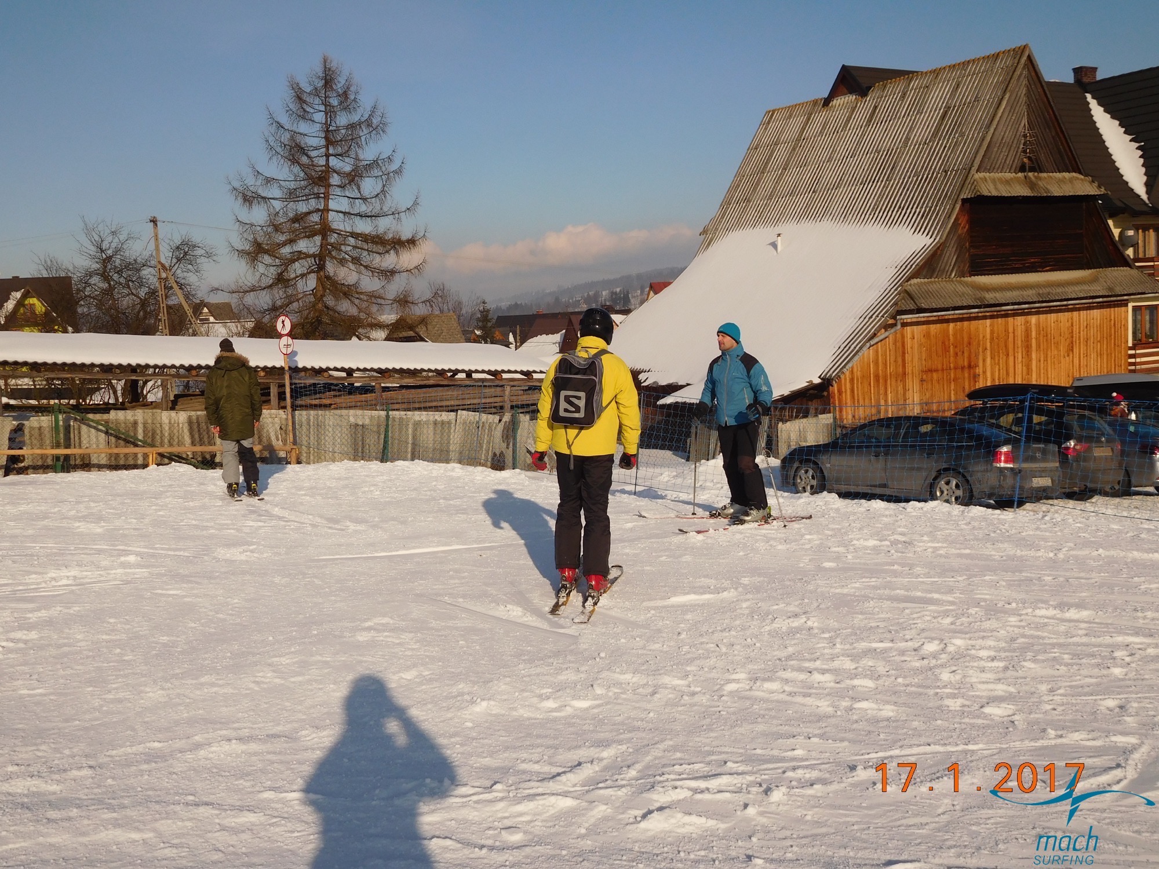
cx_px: 580
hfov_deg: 52.6
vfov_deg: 40.7
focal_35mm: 35
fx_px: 1172
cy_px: 434
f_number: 7.6
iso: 125
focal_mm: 6.2
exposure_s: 1/640
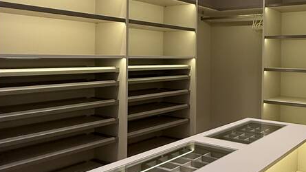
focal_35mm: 37
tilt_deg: +1.3
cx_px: 251
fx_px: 300
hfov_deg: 50.3
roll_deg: -0.9
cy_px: 63
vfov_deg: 31.8
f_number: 2.2
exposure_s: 1/120
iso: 320
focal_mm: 2.22
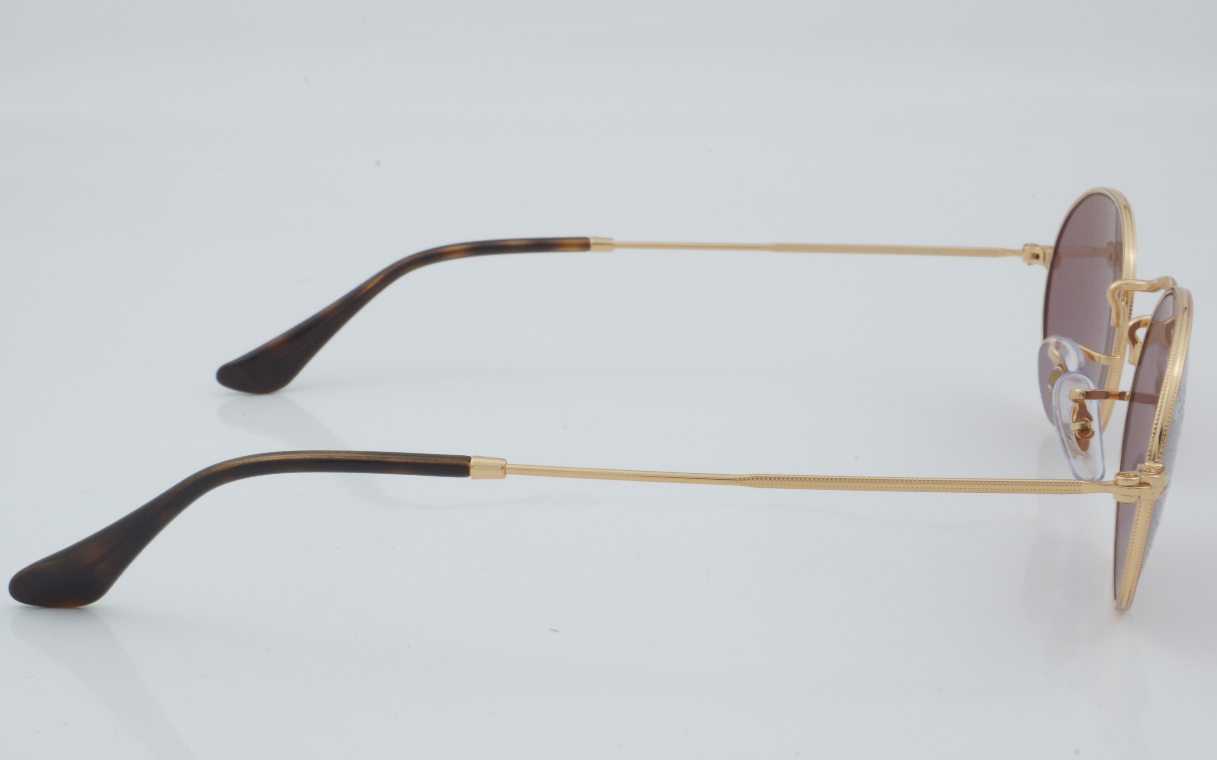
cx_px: 604
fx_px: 2306
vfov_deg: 18.7
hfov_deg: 29.6
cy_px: 394
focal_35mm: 70
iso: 100
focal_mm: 45
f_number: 29
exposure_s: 1/4
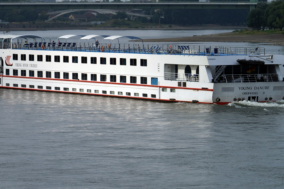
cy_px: 63
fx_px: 1837
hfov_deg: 8.8
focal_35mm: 233
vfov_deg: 5.9
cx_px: 86
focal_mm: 90
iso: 100
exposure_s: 1/250
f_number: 10
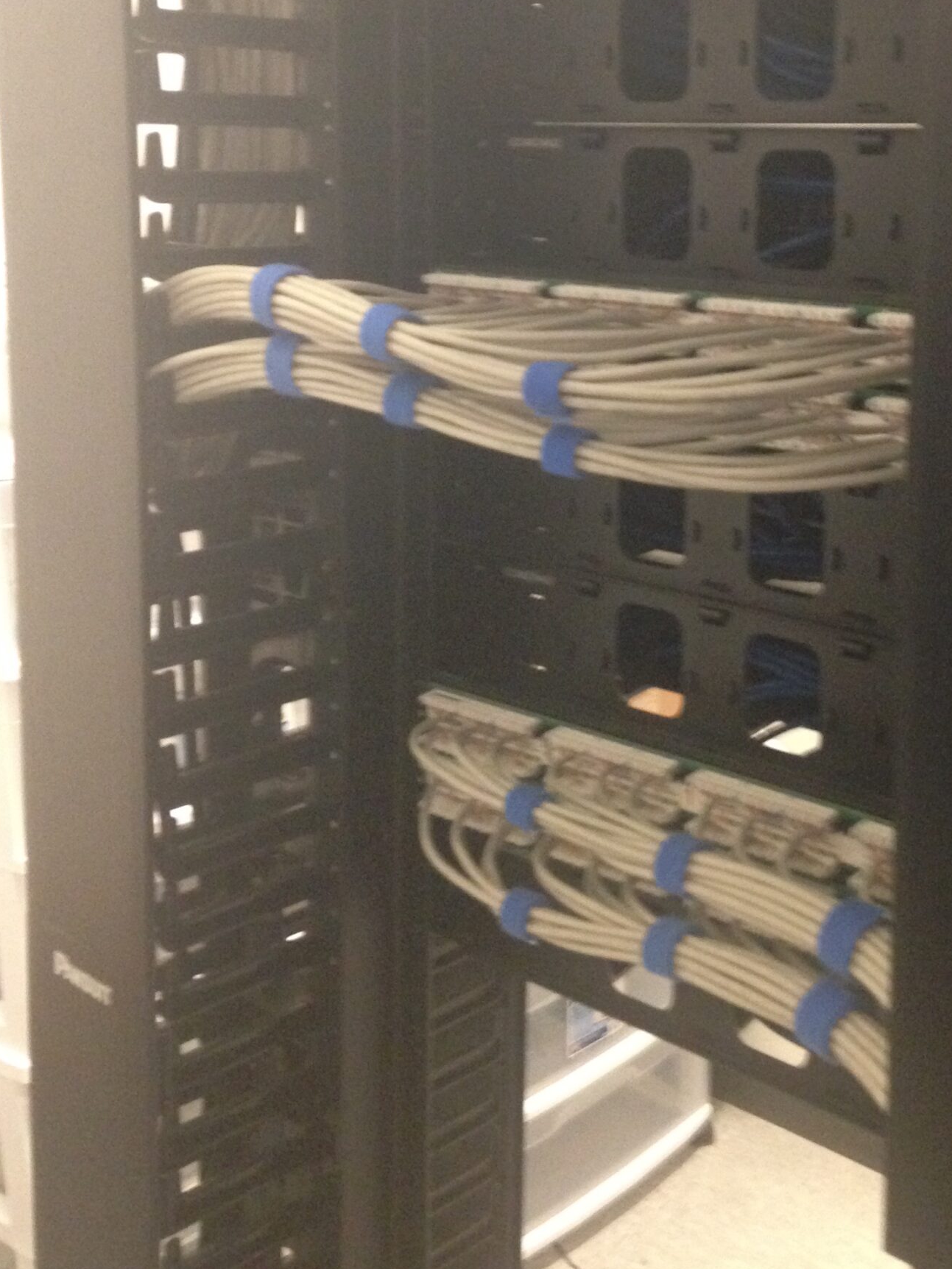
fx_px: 1797
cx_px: 680
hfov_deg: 29.3
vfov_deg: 38.3
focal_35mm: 49
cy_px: 383
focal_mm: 4.12
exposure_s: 1/15
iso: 500
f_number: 2.4
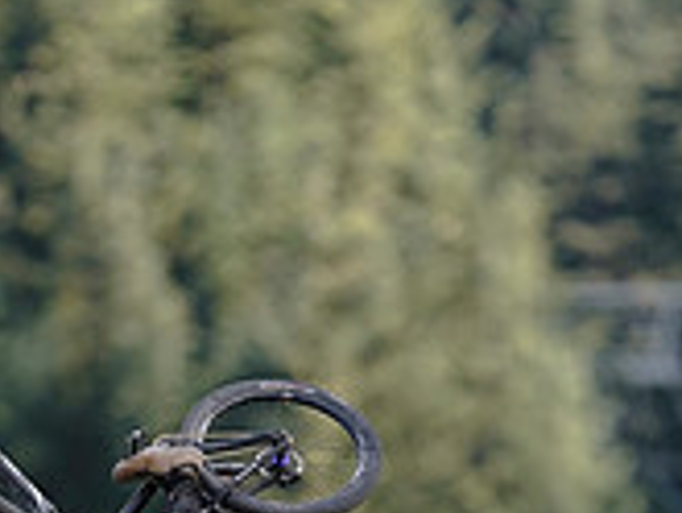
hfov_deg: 1.3
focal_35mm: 1575
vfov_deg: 0.9
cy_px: 807
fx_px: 31053
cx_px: 190
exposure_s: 1/1600
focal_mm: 600
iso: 1600
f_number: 4
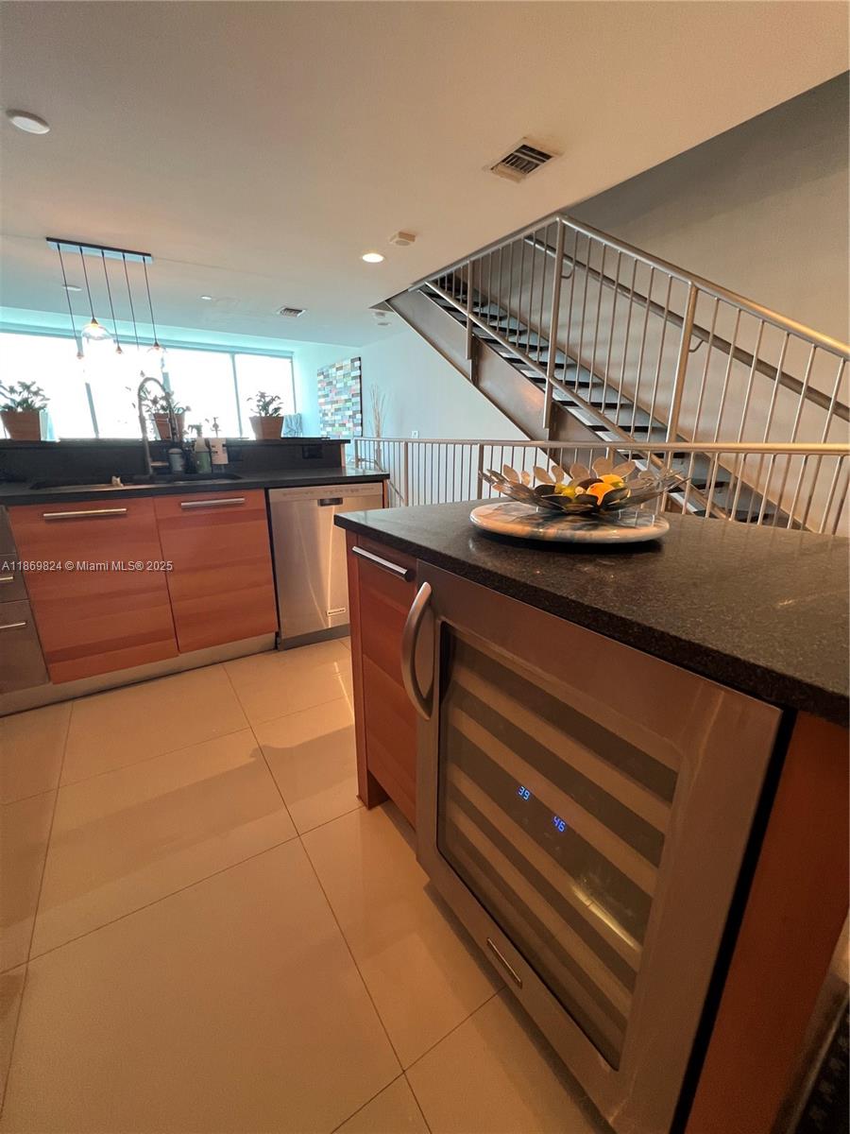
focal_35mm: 13
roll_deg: +0.0
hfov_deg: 89.9
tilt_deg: -16.5
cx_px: 425
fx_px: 426
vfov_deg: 106.2
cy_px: 567
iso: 200
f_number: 1.8
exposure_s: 1/60
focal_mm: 1.57
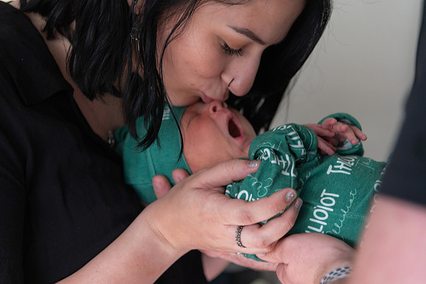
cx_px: 213
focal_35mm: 96
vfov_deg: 14.2
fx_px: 1138
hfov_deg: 21.2
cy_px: 142
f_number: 4
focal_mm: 95
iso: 400
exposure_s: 1/200
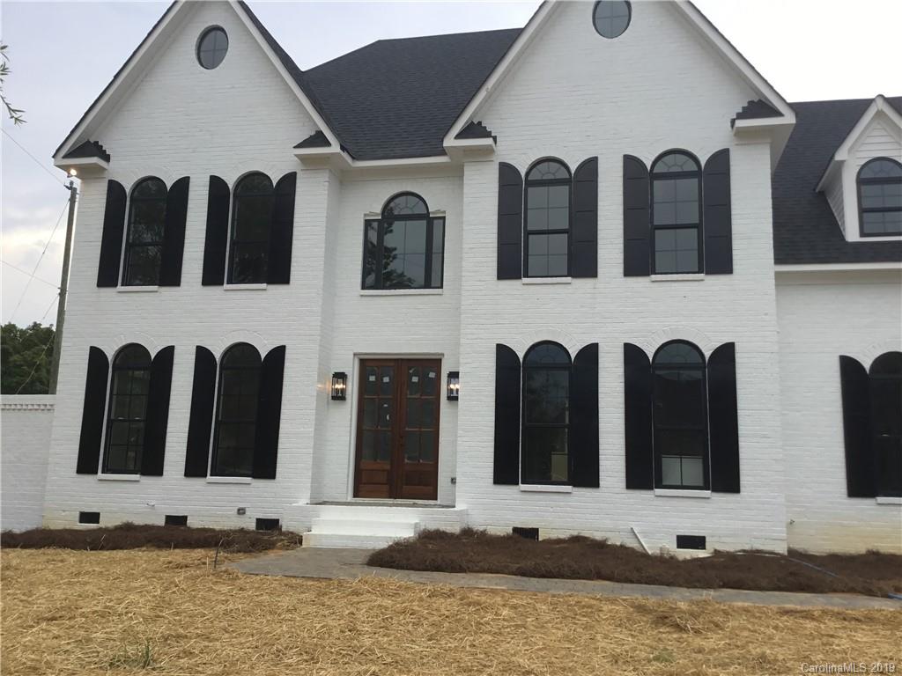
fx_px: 808
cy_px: 338
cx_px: 451
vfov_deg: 45.4
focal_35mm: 31
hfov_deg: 58.4
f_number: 2.4
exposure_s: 1/440
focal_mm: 3.3
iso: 25
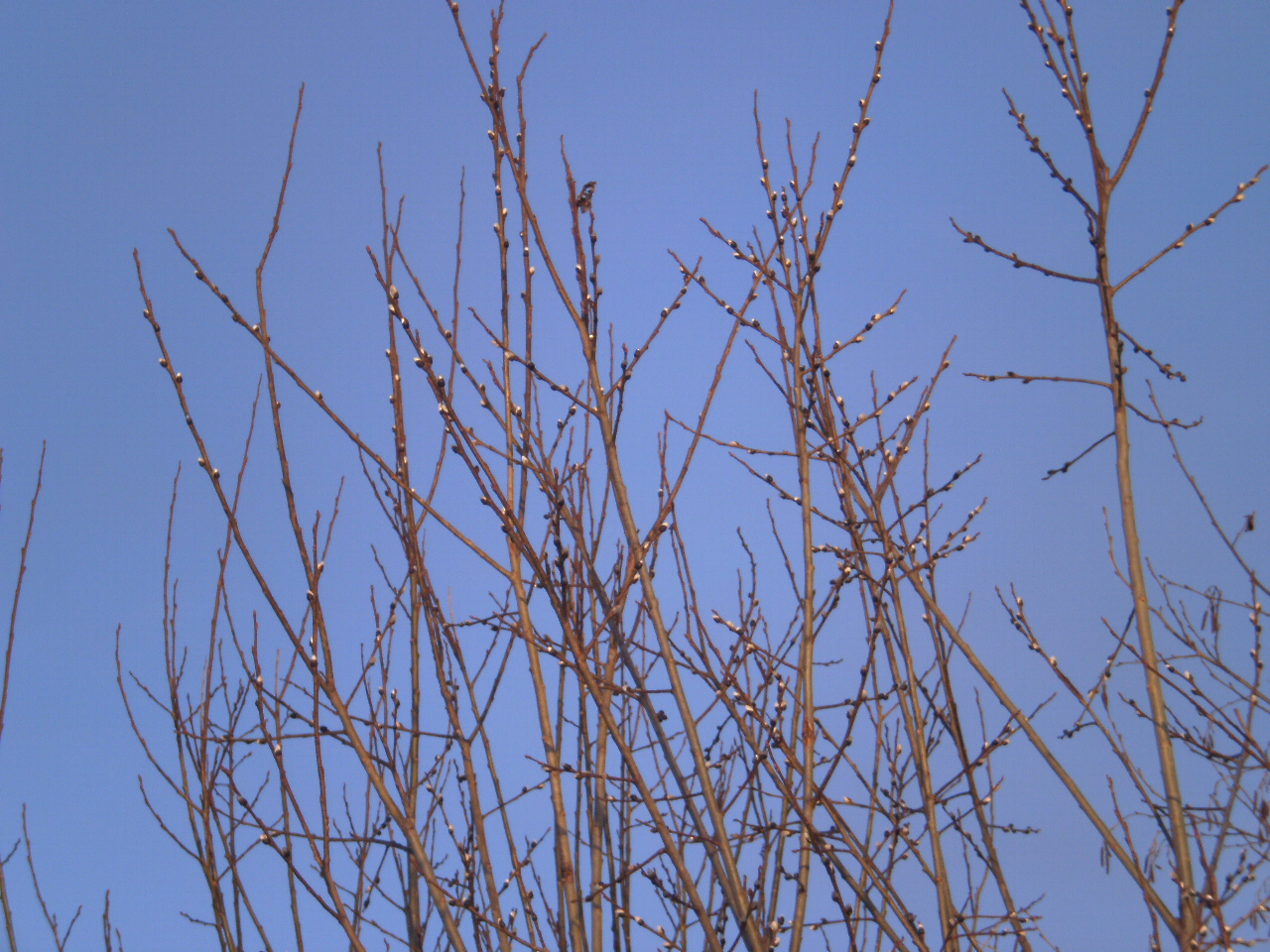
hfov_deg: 17.3
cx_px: 635
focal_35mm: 114
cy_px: 476
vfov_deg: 13.0
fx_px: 4182
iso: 100
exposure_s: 1/160
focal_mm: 18.9
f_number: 5.9
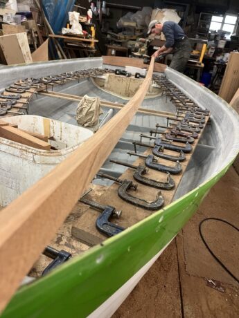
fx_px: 239
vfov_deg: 67.3
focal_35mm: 26
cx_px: 120
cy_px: 159
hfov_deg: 53.1
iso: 160
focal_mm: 5.1
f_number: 1.6
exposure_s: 1/50
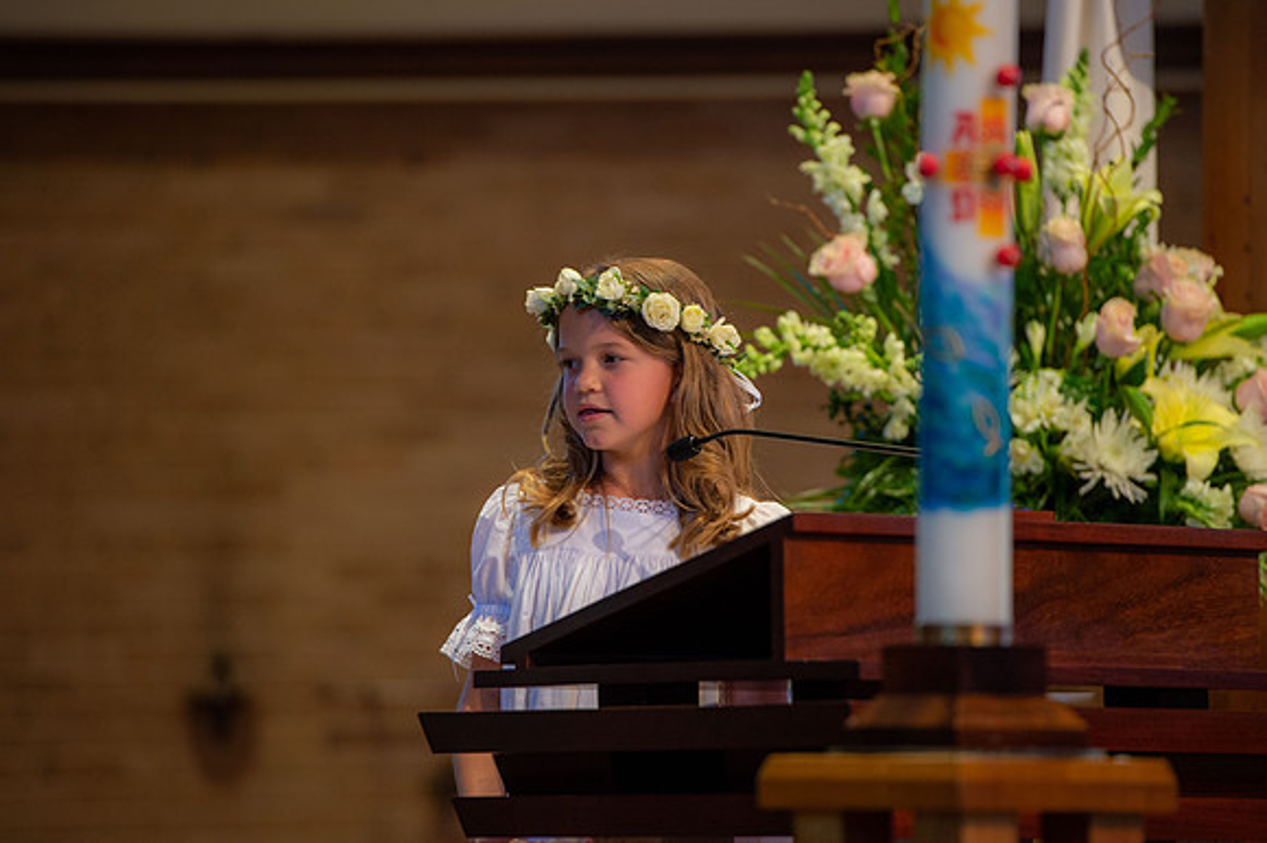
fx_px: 7035
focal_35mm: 200
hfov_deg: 10.3
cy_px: 422
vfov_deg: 6.9
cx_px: 634
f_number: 4
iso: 1600
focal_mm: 200
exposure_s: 1/100
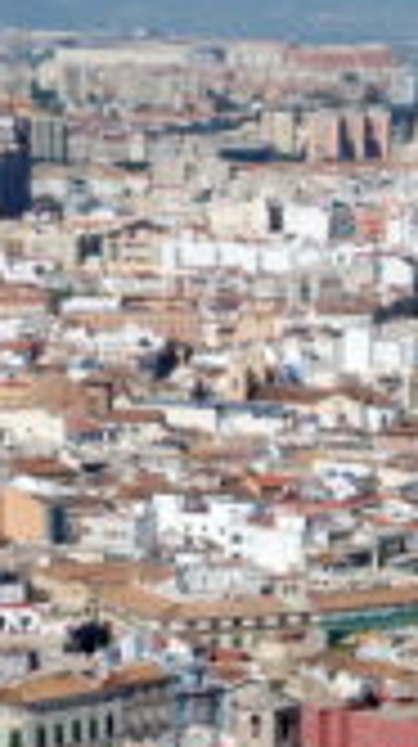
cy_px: 556
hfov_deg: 6.0
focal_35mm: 190
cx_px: 1083
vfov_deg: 11.3
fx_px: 3755
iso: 100
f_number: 9
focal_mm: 40
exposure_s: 1/320
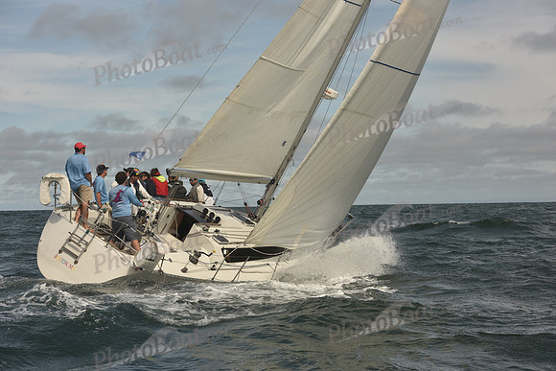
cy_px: 186
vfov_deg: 19.5
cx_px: 278
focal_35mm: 70
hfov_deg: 28.8
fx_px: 1081
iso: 320
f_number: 7.1
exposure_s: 1/1000
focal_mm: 70
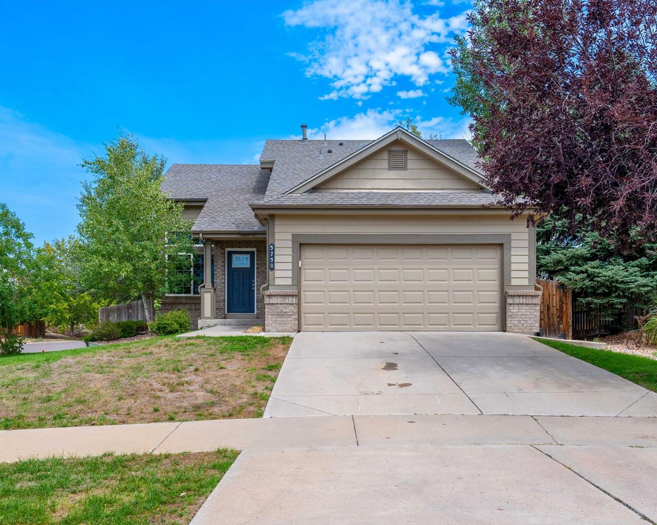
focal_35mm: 28
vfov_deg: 51.5
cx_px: 361
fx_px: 544
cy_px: 267
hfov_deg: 62.1
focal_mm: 24
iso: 50
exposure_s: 1/4000
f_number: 8
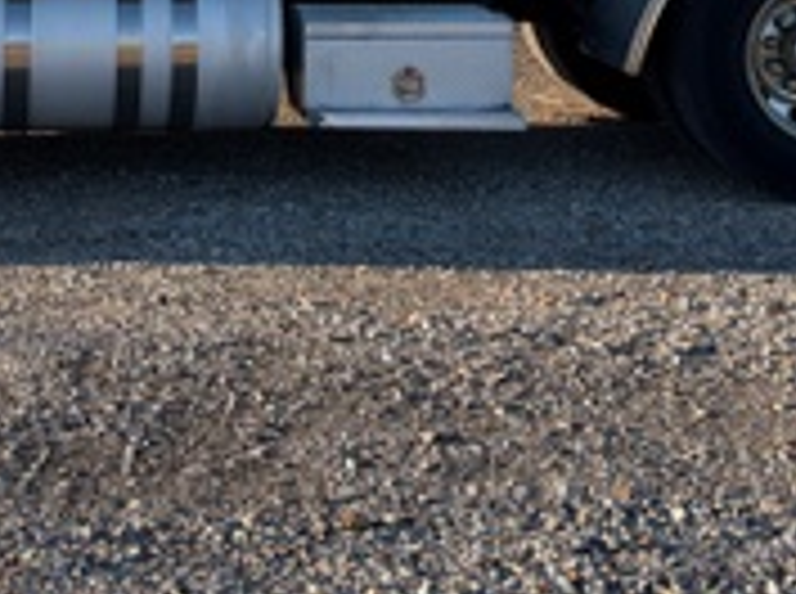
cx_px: 225
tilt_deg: +2.8
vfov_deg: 15.9
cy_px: -220
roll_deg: +0.3
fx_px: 1997
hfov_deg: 22.4
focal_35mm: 87
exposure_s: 1/1513
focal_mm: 6.93
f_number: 1.8
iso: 64
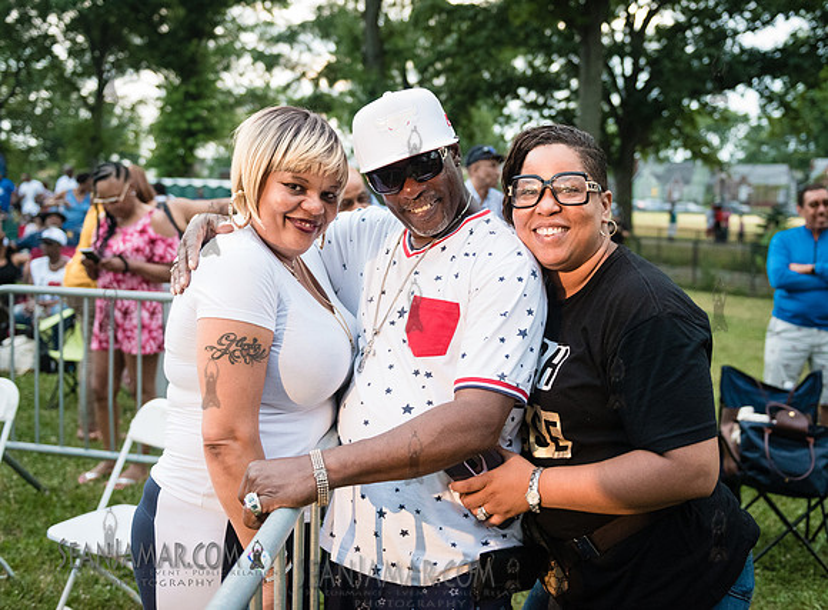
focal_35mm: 38
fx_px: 915
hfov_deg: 48.7
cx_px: 428
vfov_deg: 36.8
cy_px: 267
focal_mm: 32
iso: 4000
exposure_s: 1/200
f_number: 2.8
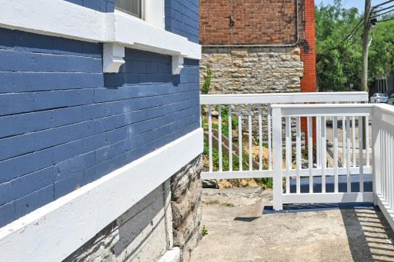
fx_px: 449
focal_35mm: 41
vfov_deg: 31.9
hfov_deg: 45.5
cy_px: 58
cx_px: 302
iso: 100
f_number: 8
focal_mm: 14
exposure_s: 1/400
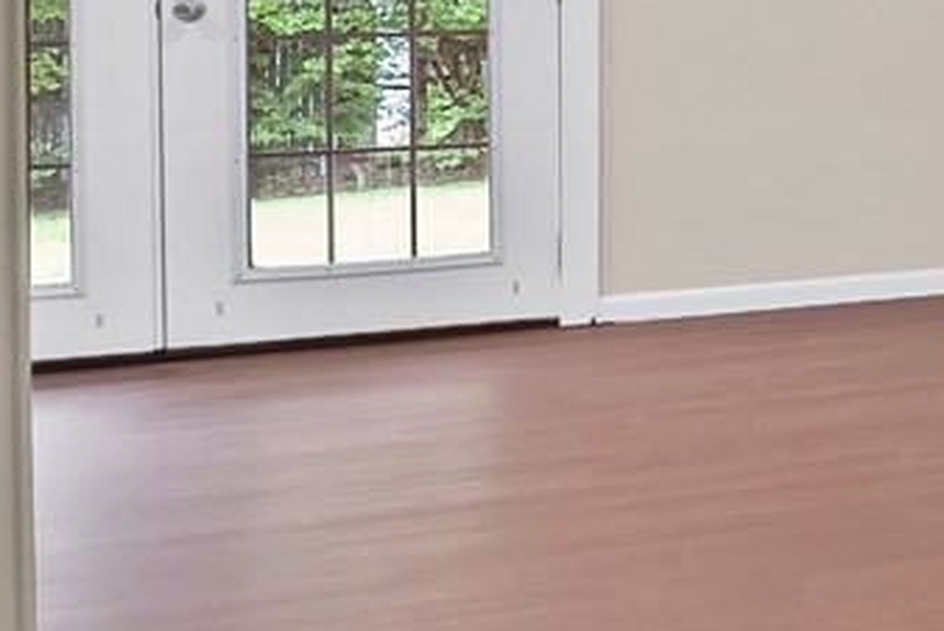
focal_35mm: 71
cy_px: -82
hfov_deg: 16.5
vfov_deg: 18.4
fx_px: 1863
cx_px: 2111
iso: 640
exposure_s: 1
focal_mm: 12
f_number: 11
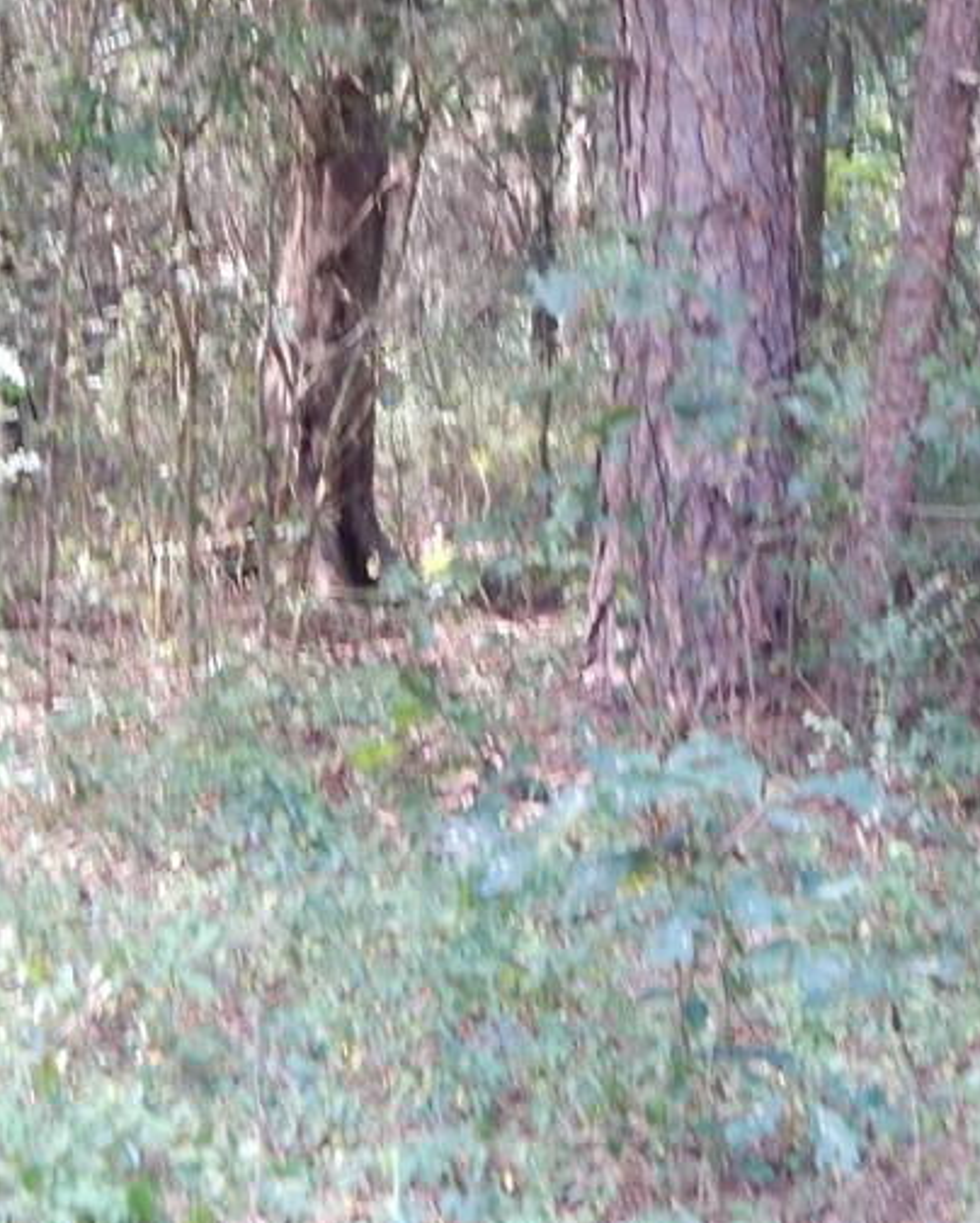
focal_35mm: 107
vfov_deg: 17.9
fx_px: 3875
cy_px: 405
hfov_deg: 14.4
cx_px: 694
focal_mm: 9.7
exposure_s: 1/30
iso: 200
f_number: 3.8
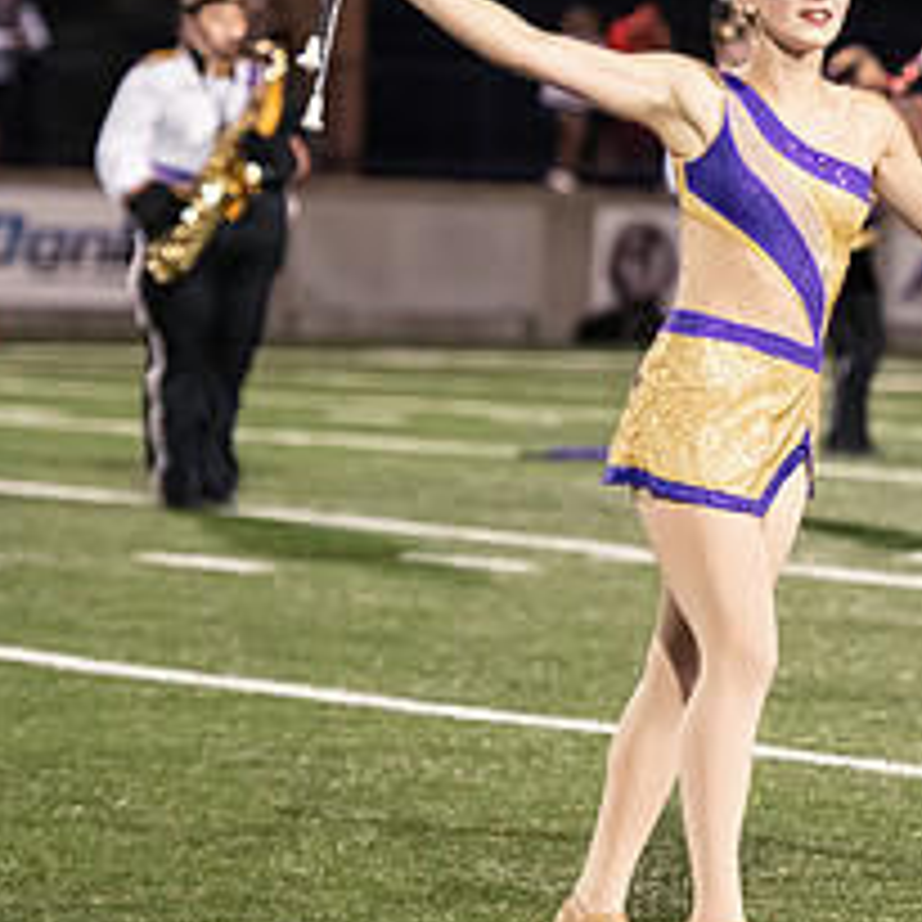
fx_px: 9070
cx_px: 895
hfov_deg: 5.8
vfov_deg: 5.8
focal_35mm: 301
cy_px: 308
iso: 5000
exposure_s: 1/500
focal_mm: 125
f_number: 3.2
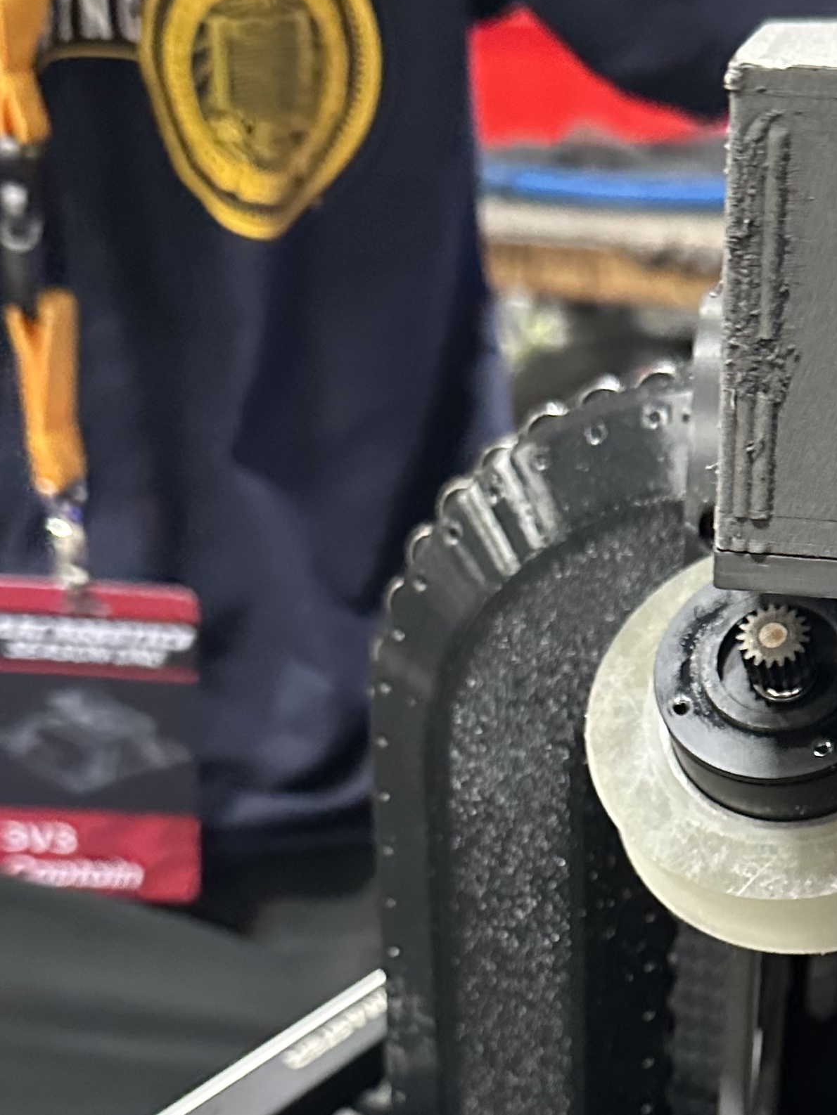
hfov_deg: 23.1
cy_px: 968
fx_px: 1966
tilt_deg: -27.0
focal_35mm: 61
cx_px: 838
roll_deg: -5.0
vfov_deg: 30.5
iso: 1000
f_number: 1.78
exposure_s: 1/40
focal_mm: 6.86
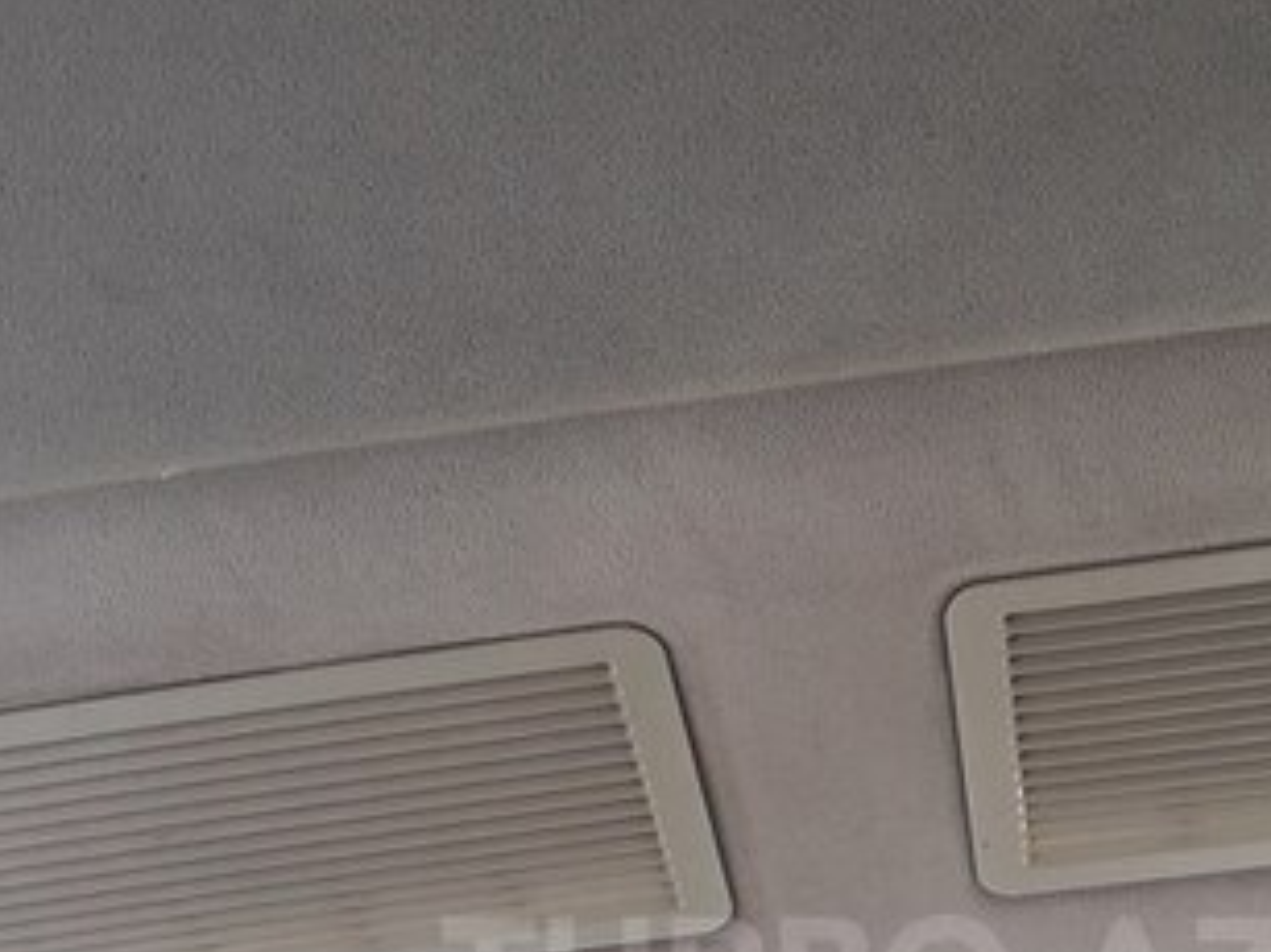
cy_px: 979
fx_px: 2129
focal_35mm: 58
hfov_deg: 32.9
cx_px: 865
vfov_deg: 24.0
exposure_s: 1/50
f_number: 1.7
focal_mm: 3.71
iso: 64
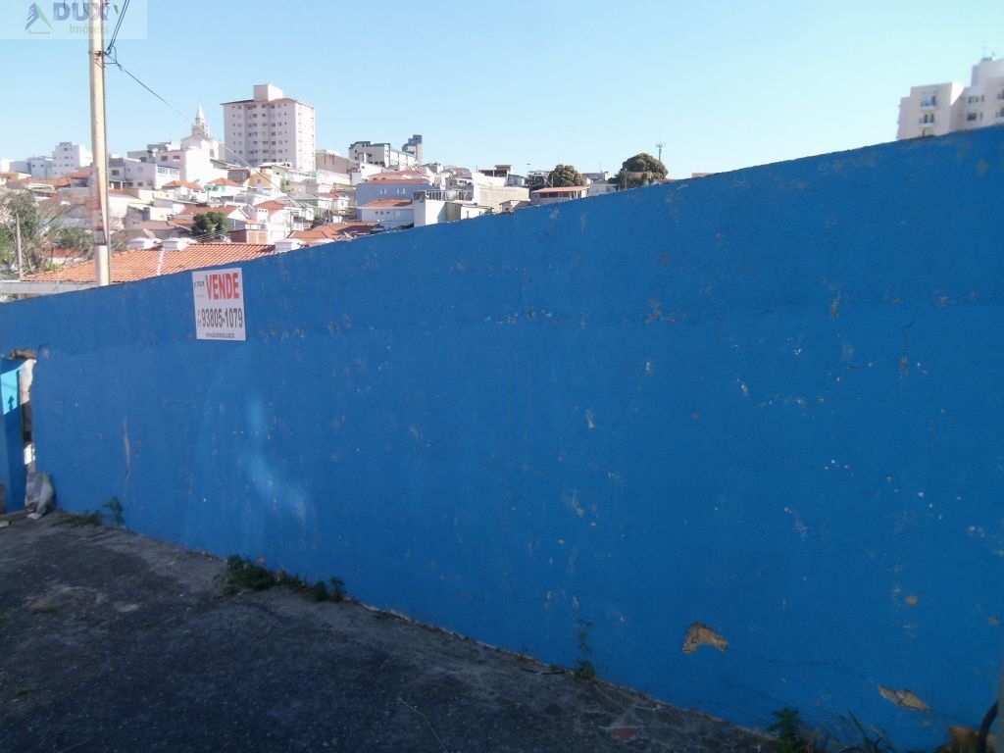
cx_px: 502
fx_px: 812
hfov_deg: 63.4
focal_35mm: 28
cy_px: 376
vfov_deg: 49.7
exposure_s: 1/200
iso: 64
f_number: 3.9
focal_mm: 5.1
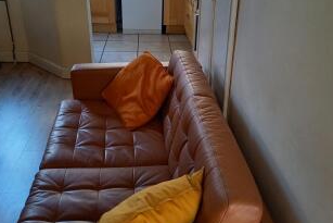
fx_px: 342
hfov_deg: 51.9
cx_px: 172
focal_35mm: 37
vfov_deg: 35.9
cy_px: 92
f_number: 1.8
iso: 400
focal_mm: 4.65
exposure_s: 1/49
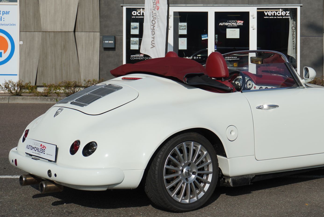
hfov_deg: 29.1
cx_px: 204
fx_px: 621
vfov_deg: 19.7
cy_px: 66
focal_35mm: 69
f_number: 5.6
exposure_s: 1/640
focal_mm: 32
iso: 100
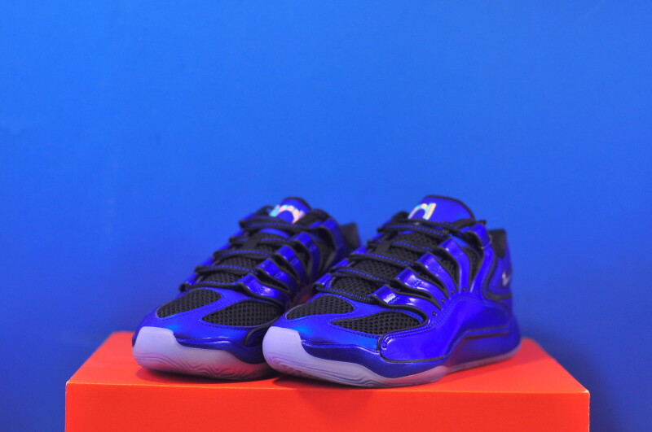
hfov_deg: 27.0
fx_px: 1356
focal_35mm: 75
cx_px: 326
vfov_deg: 18.1
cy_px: 216
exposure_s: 1/320
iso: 250
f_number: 2.5
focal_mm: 50
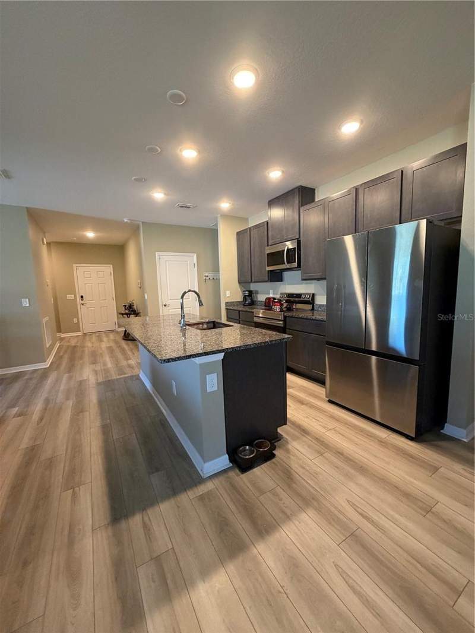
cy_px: 316
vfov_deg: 102.1
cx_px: 238
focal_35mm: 14
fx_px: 256
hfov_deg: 85.7
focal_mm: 2.22
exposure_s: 1/60
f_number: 2.2
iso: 400
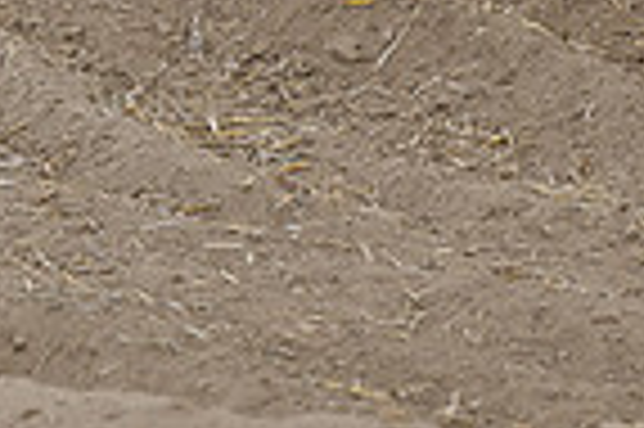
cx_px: 311
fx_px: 6236
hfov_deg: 5.9
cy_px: -412
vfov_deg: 3.9
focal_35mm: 349
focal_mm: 86
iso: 800
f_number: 4.5
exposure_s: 1/1600
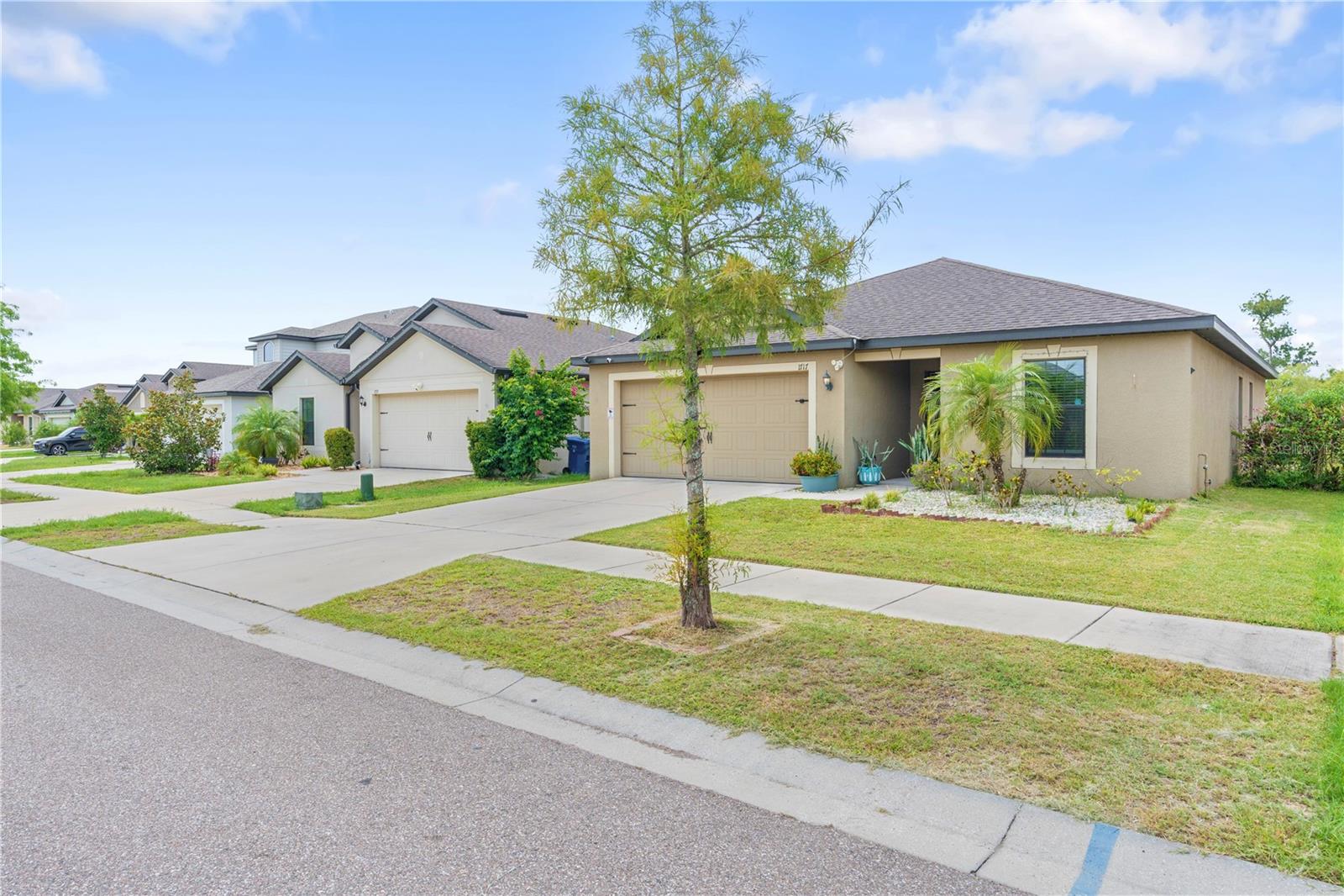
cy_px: 448
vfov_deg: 57.2
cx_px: 672
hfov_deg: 78.6
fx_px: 821
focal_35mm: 22
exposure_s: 1/500
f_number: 8
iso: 200
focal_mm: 22
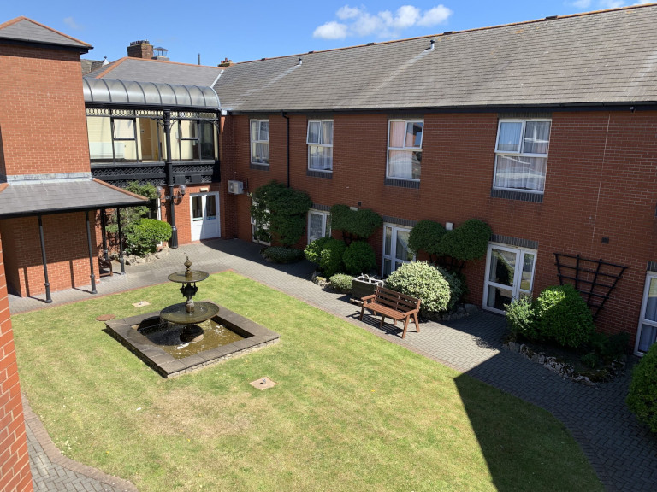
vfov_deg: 53.1
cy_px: 246
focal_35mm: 26
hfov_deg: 67.3
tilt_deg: -12.6
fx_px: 493
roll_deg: -0.6
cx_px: 328
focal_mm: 4.25
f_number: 1.8
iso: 25
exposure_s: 1/1176
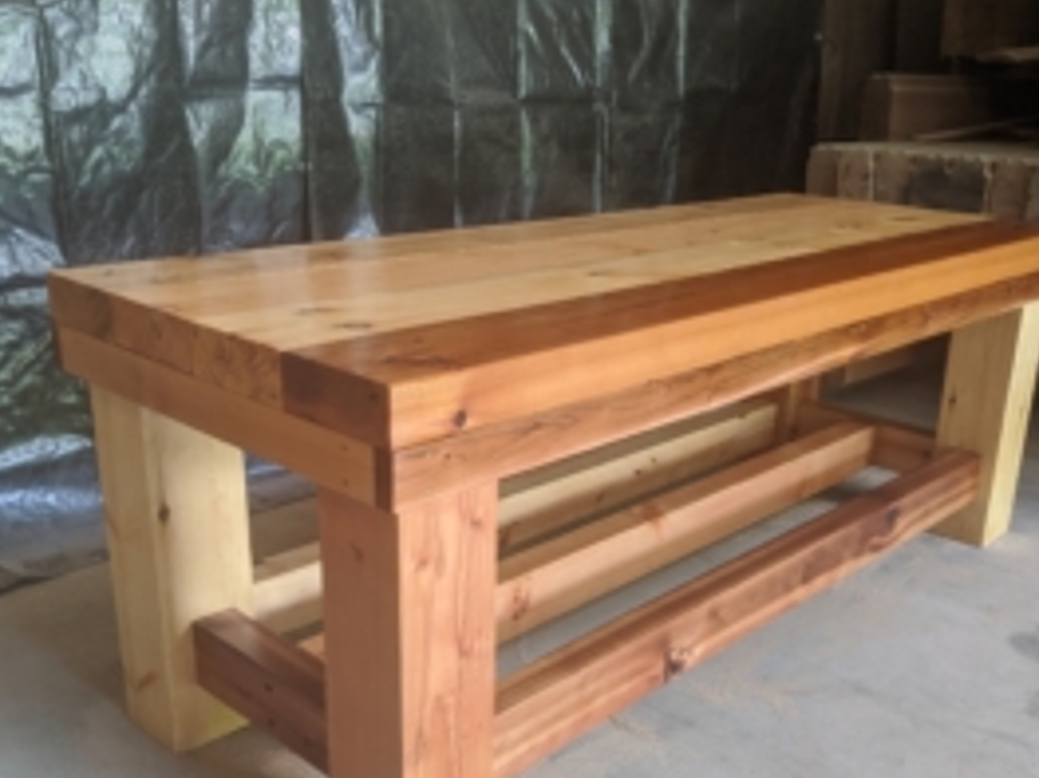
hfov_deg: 51.3
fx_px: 1080
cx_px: 581
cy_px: 456
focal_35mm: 36
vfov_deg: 39.5
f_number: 1.8
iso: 200
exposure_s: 1/60
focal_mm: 4.44
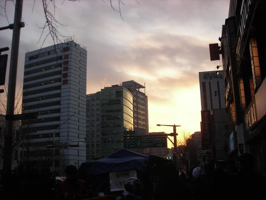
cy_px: 100
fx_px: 292
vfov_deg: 37.7
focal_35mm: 38
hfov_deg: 49.0
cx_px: 133
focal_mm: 6.3
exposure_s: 1/158
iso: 50
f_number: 3.2
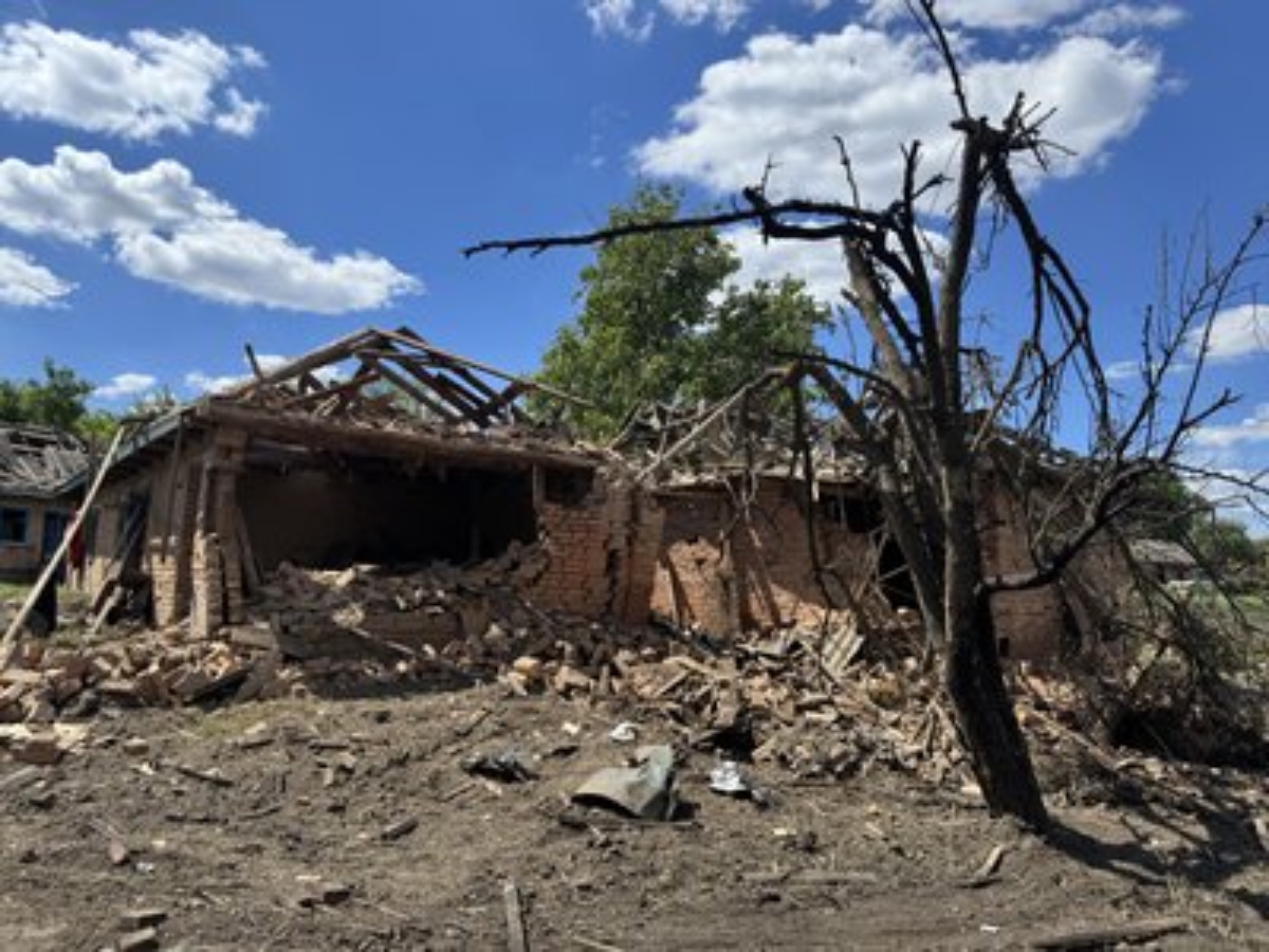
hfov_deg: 71.6
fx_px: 880
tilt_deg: +8.1
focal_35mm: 24
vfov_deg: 56.8
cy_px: 476
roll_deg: -1.5
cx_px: 634
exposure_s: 1/4310
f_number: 1.78
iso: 80
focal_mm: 6.76
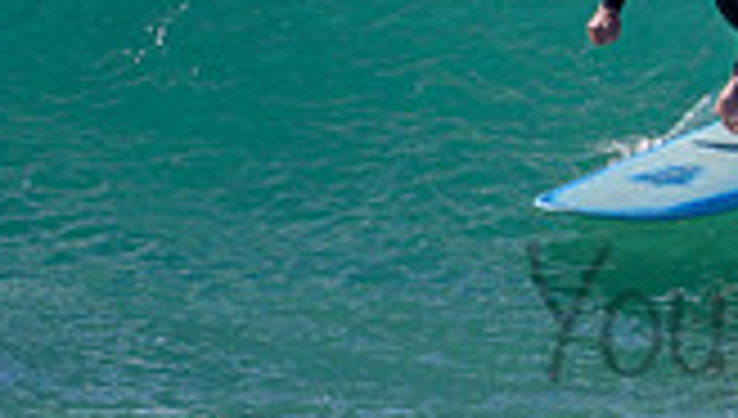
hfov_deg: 1.0
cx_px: 810
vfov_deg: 0.5
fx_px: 44391
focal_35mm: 2264
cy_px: 112
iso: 110
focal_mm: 500
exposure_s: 1/2000
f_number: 5.6
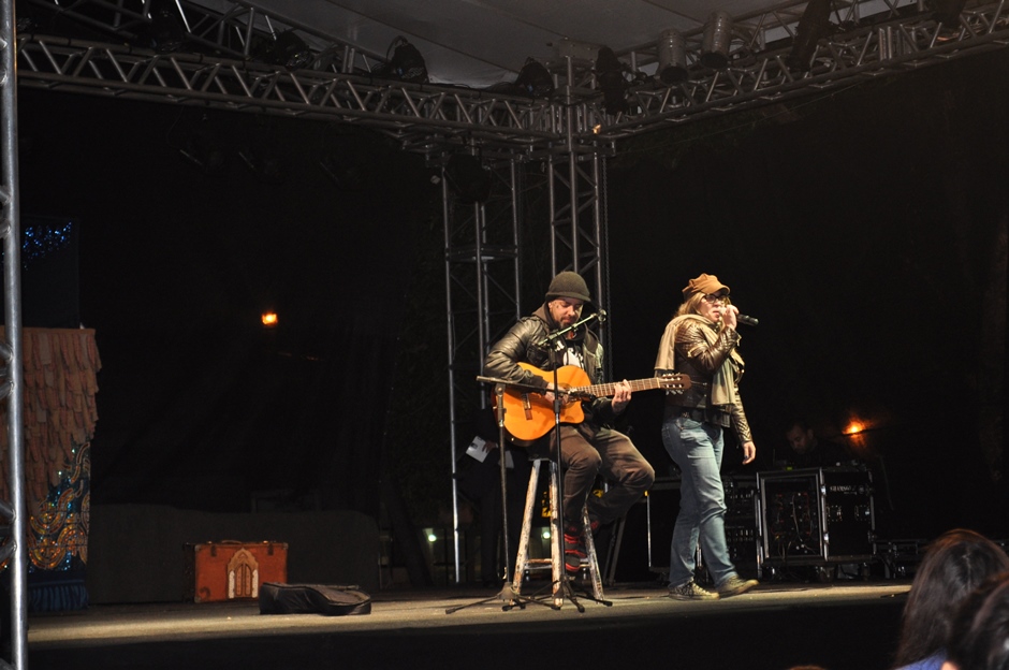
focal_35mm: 82
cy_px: 335
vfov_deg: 16.5
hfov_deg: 24.6
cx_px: 504
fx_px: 2309
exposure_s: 1/60
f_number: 5.6
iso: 640
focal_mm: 55
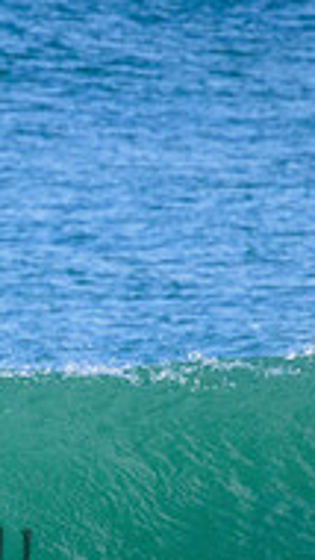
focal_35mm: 2555
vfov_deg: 0.8
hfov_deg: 0.5
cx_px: -280
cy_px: 514
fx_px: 37905
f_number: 11
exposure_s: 1/2000
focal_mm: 800
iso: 2000
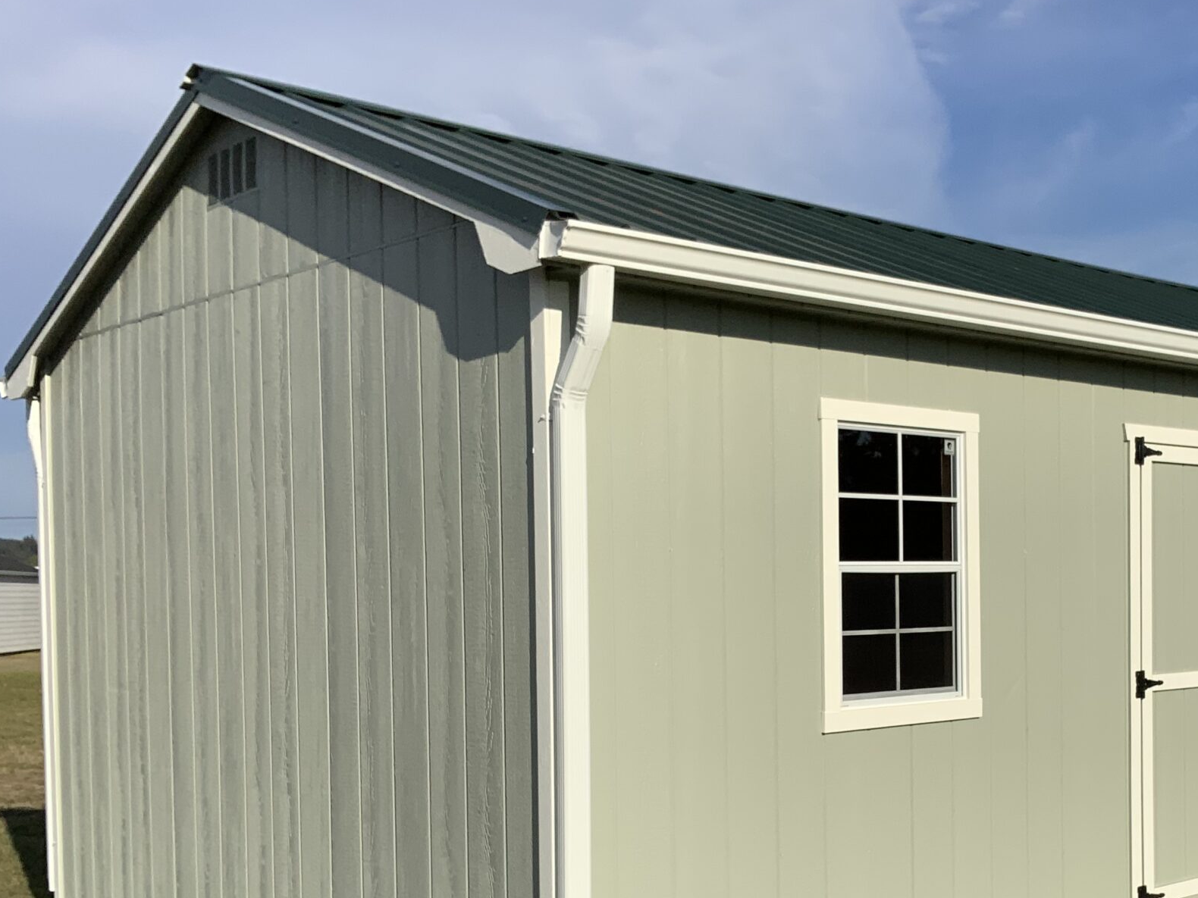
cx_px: 881
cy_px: 632
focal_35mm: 47
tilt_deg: -1.5
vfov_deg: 30.5
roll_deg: -1.4
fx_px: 1627
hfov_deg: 39.5
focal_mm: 3
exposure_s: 1/4785
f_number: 1.8
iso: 20
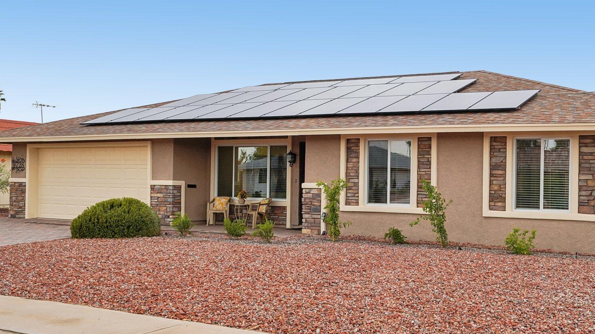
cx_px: 384
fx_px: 663
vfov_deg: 28.3
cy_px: 153
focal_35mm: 42
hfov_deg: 47.8
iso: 400
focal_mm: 29
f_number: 8
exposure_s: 1/320
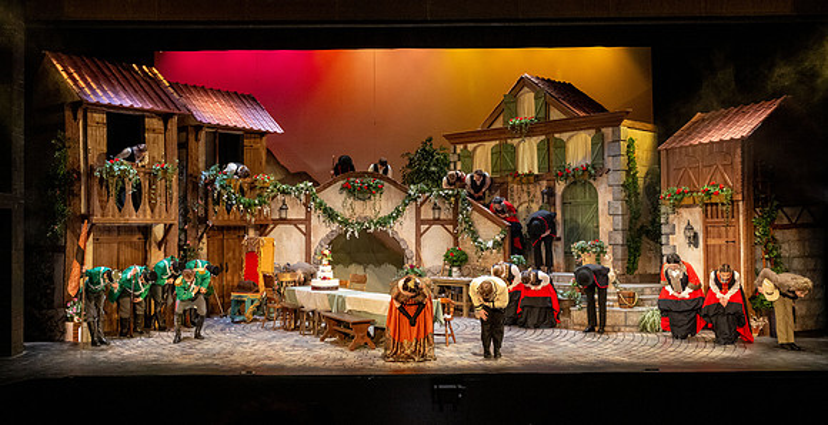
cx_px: 350
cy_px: 212
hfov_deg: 58.0
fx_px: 743
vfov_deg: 31.9
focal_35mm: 35
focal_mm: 28
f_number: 5.6
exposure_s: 1/160
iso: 1600
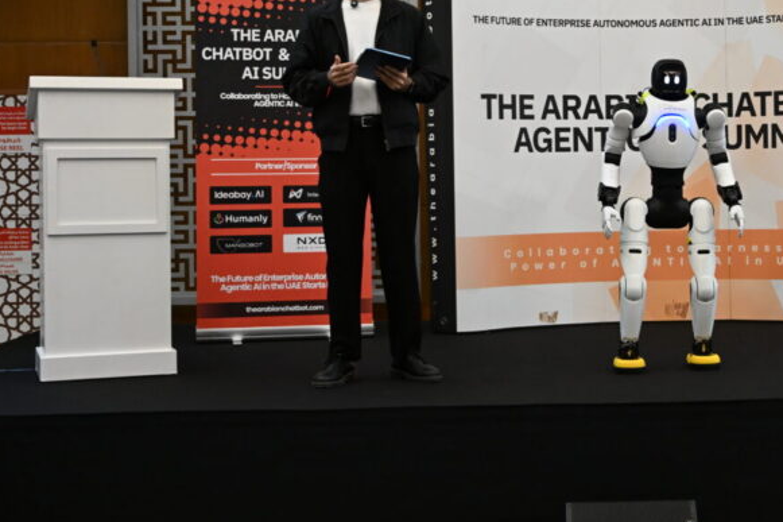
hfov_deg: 29.6
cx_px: 596
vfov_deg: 20.2
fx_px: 1457
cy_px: 156
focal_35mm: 67
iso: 2500
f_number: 4
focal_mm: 38
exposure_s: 1/100
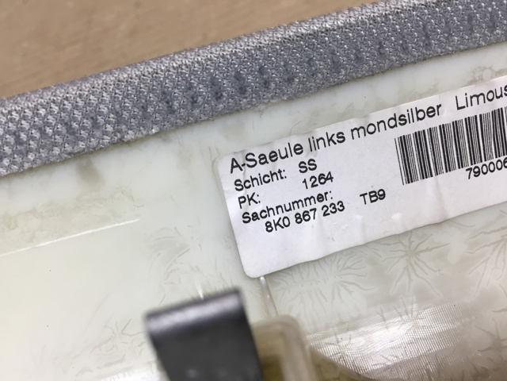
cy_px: 190
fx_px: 425
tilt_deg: -55.0
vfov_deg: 48.2
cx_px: 254
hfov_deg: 61.7
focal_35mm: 29
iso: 32
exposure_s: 1/33
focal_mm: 4.15
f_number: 2.2
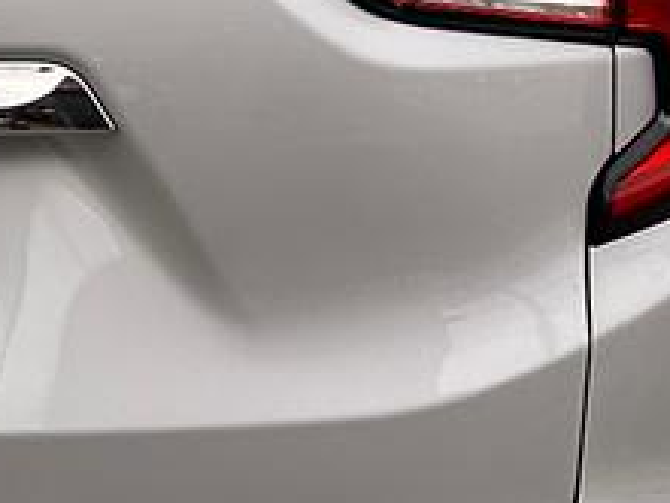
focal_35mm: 139
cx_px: -285
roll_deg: -0.8
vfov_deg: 10.4
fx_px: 2692
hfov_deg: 13.5
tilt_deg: -6.3
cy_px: -161
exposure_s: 1/2967
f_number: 1.78
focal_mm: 6.86
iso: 80
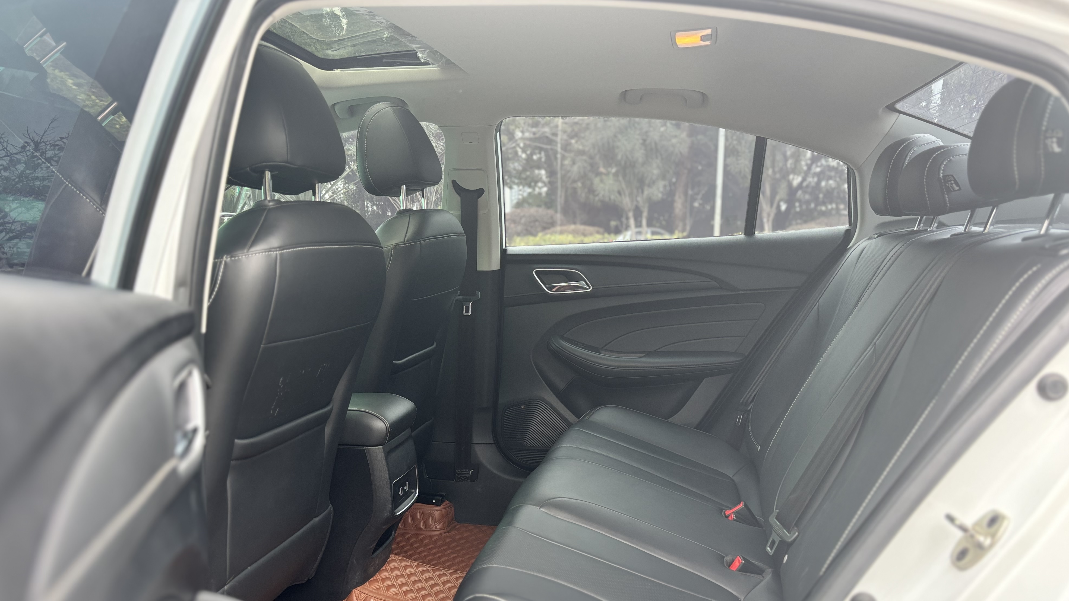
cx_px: 529
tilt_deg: -10.6
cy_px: 386
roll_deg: +0.3
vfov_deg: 39.8
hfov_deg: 66.1
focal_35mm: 29
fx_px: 822
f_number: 1.6
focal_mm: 5.96
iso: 64
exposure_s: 1/135
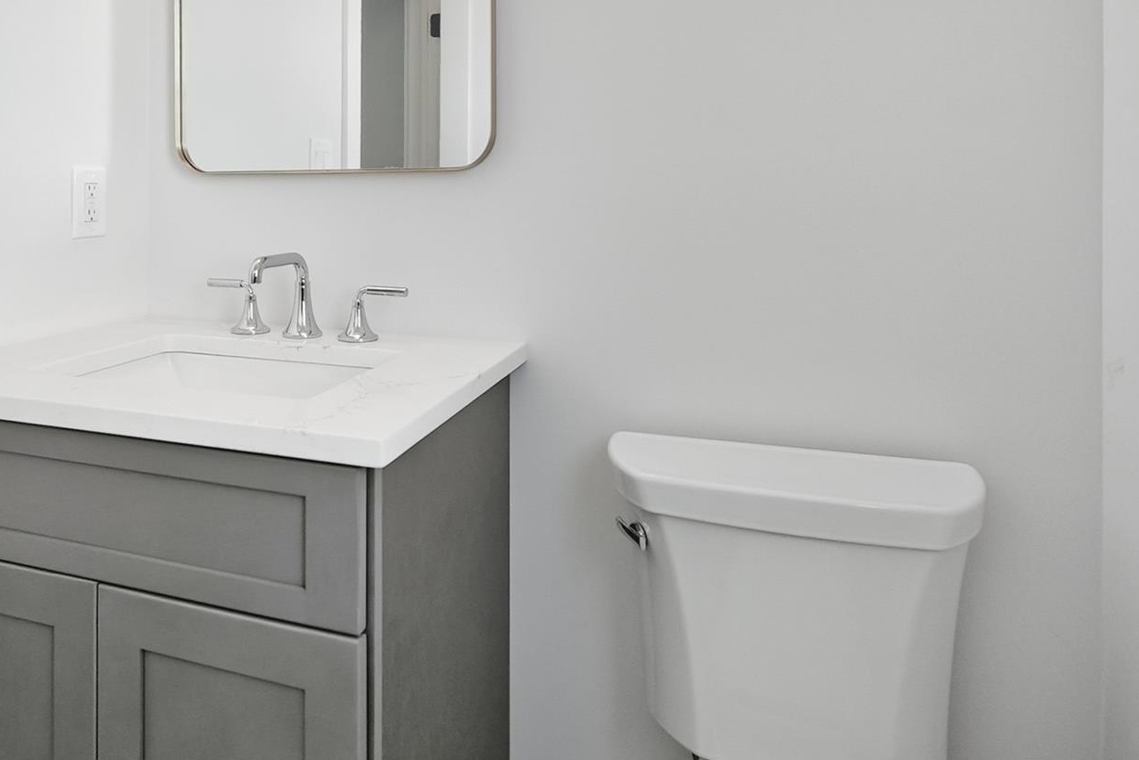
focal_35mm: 25
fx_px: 791
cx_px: 404
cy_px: 188
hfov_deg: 69.9
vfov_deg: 49.2
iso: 200
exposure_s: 1/160
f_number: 4
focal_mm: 10
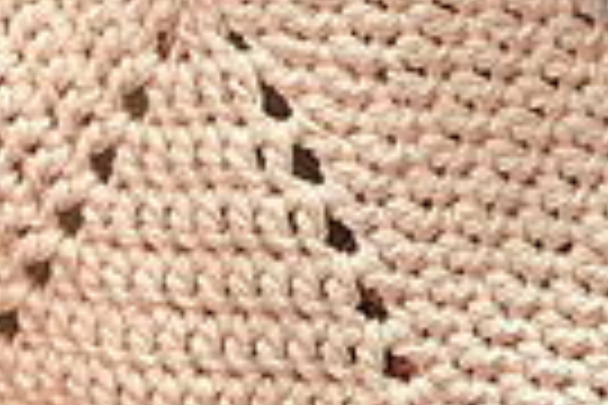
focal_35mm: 256
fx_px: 4323
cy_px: -418
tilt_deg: -9.5
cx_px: 356
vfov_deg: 5.3
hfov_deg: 8.0
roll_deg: -2.4
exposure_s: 1/40
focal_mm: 6
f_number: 2.4
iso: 100
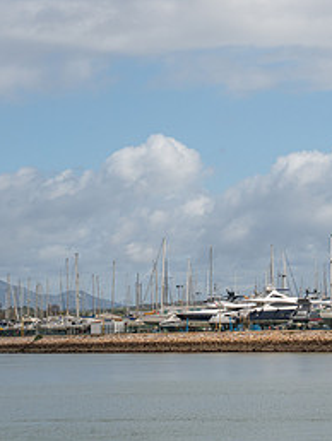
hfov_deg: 10.2
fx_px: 1851
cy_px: 114
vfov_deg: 13.6
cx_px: 342
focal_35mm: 145
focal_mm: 67.1
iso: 100
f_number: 13
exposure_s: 1/400
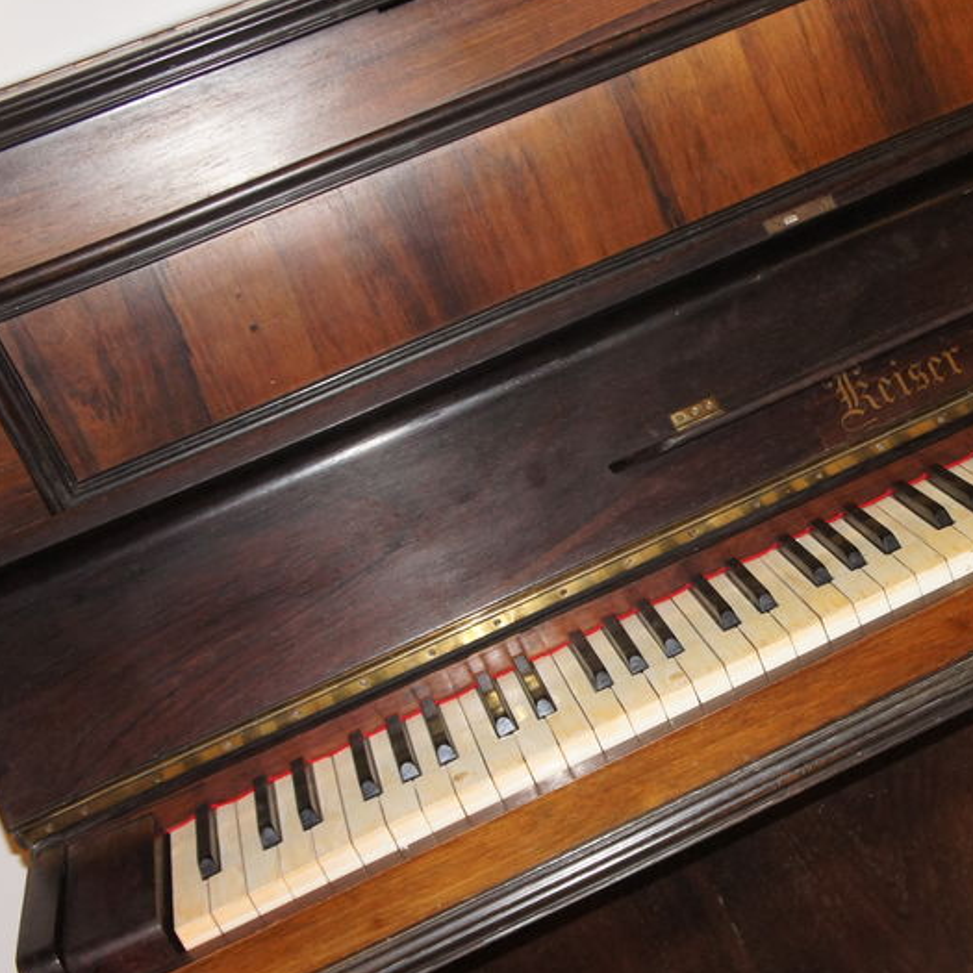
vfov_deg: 30.6
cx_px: 827
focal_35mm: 56
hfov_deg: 29.7
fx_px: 1775
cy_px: 591
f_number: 4
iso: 1600
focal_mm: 23
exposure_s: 1/60
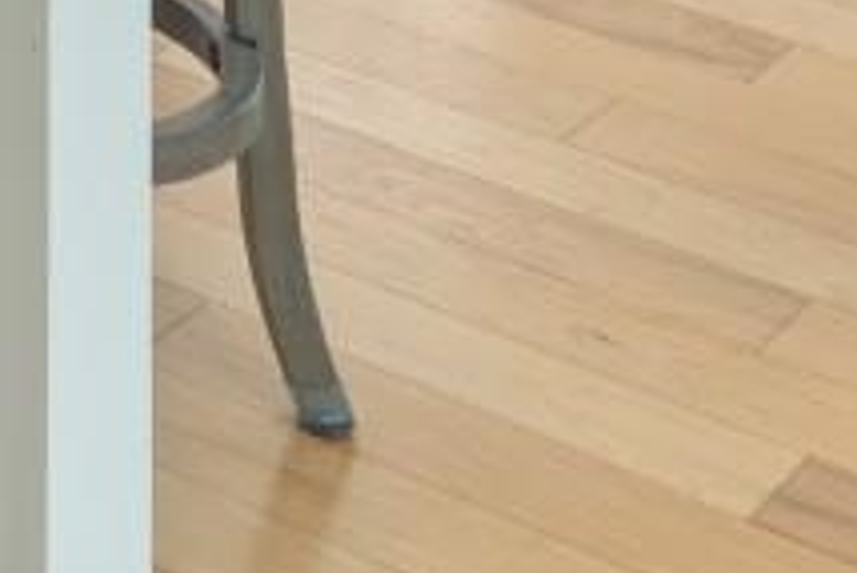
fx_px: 3240
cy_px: -1471
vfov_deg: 7.8
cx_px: -1273
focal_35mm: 136
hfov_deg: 11.9
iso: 100
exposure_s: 1/2
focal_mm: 12
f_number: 4.8
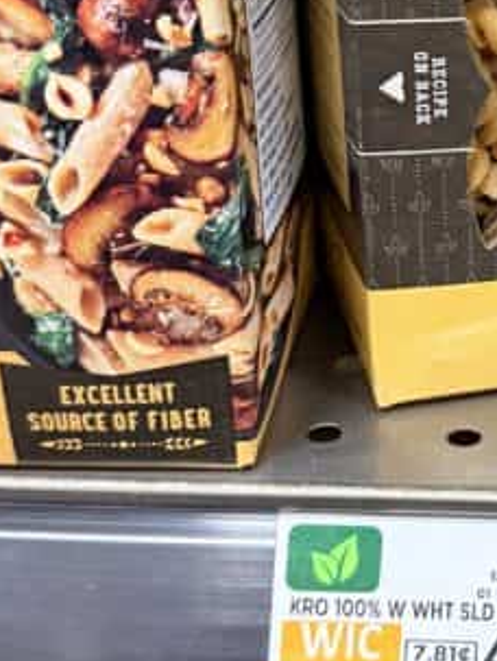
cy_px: 194
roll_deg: -1.6
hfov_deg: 17.2
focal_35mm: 81
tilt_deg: -25.7
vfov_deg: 23.9
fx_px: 1547
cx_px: 641
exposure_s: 1/60
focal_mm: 6.76
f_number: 1.78
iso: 400
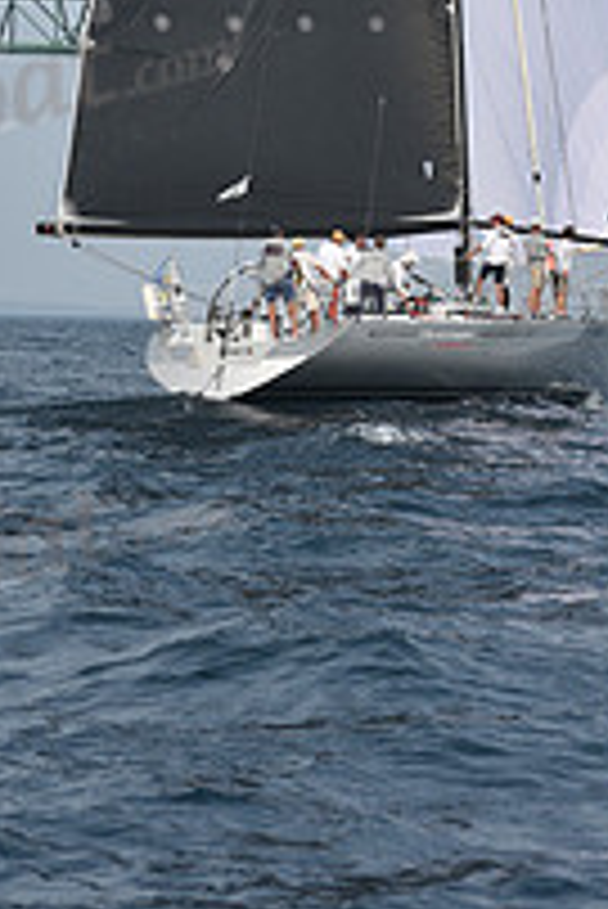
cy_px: -176
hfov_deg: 6.8
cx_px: 466
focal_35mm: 201
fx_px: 5083
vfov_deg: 10.1
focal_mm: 70
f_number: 7.1
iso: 250
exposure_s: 1/1250
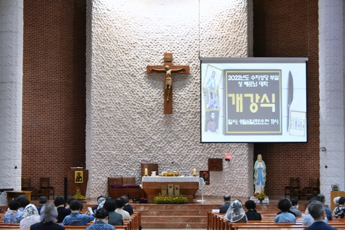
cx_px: 172
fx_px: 671
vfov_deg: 19.5
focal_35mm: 70
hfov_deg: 28.8
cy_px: 115
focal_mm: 70
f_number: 9
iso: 6400
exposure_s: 1/100
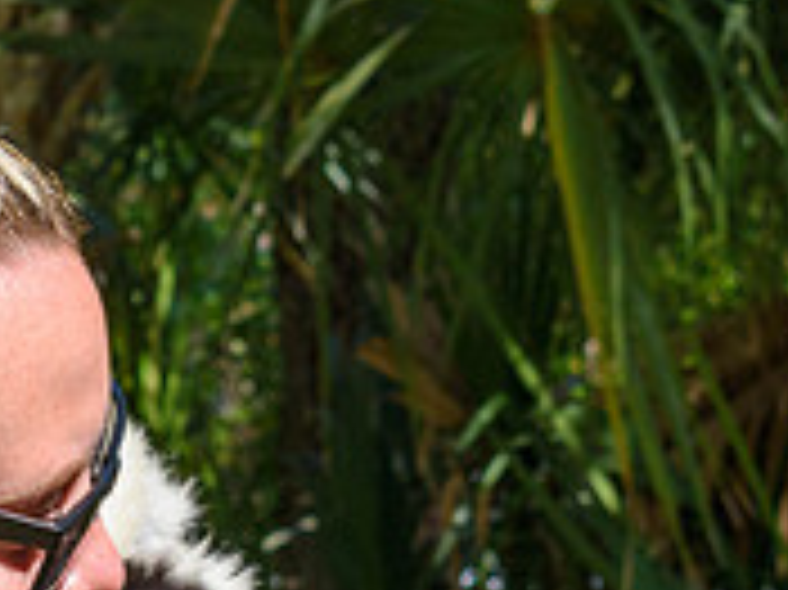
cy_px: 669
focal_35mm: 263
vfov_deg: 5.6
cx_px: 72
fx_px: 5983
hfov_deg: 7.5
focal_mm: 55
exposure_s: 1/250
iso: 200
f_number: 8
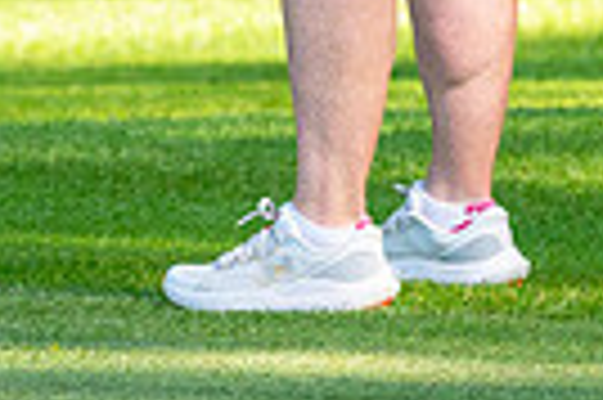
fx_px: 32472
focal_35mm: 1941
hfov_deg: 1.1
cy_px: -409
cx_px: -148
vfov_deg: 0.7
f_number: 5
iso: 320
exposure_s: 1/800
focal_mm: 300
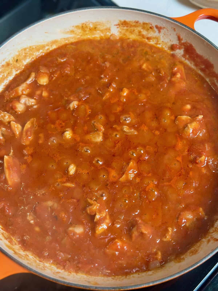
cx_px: 109
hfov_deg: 30.3
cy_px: 146
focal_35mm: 48
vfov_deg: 39.7
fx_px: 403
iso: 250
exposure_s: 1/60
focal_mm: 6.9
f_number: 1.8
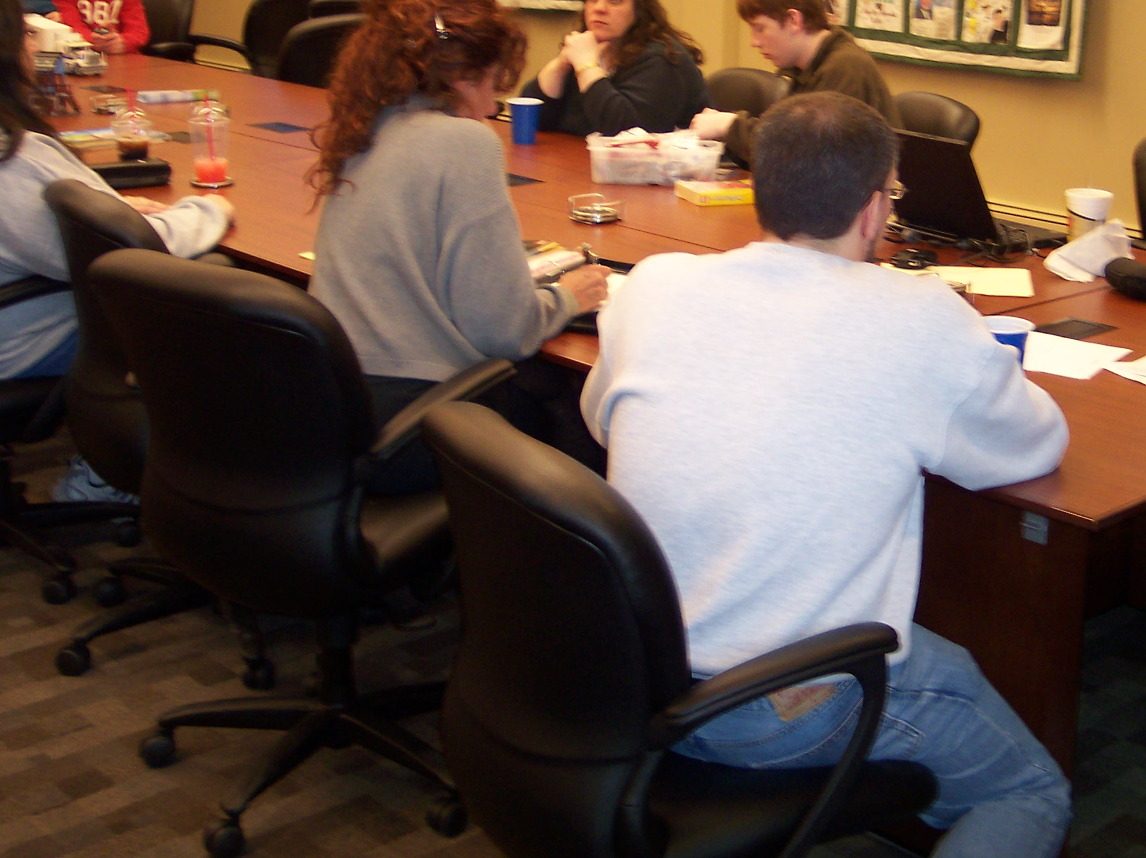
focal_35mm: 54
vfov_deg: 26.8
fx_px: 1787
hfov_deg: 35.1
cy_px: 249
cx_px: 798
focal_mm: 8
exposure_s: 1/30
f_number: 2.8
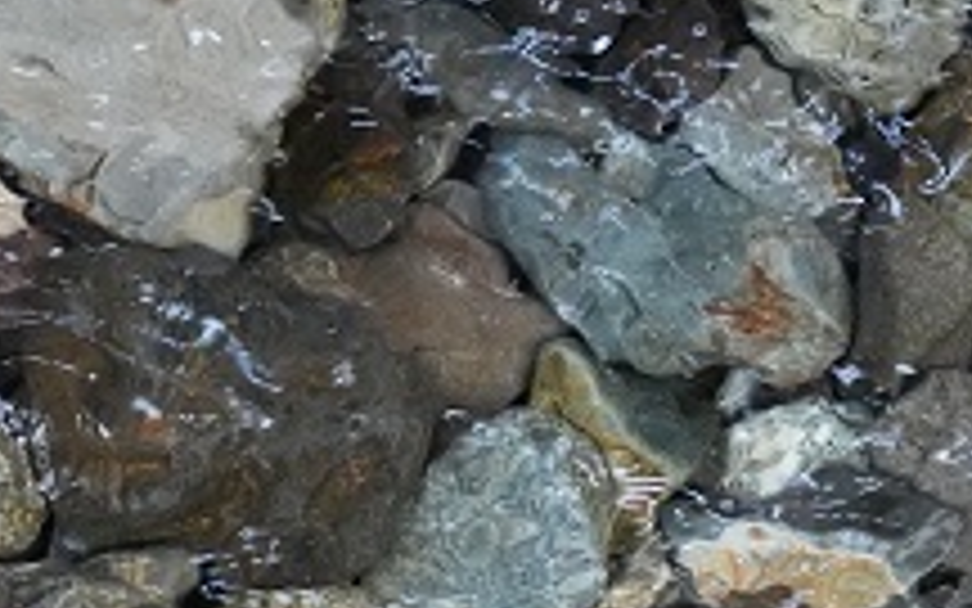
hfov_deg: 7.3
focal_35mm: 288
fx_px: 7629
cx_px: 218
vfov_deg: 4.5
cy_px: 1034
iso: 5000
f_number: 4
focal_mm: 50
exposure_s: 1/500
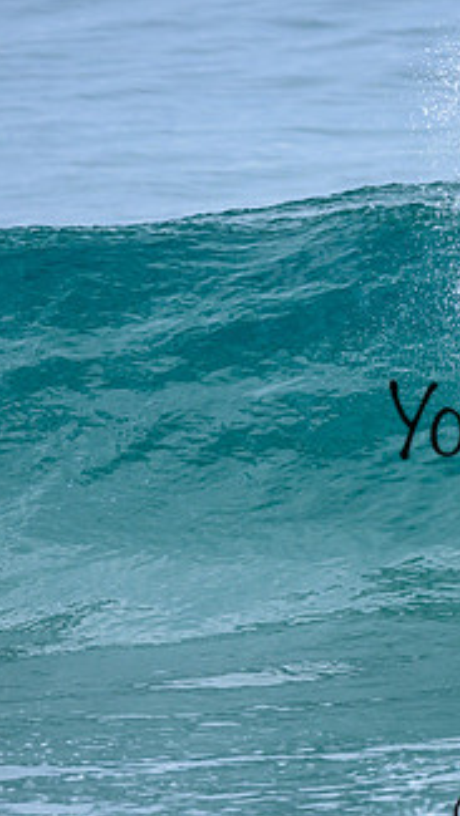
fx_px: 36379
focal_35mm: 1679
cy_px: 387
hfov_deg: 0.7
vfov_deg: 1.3
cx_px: 560
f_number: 6.3
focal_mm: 800
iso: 500
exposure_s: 1/1600
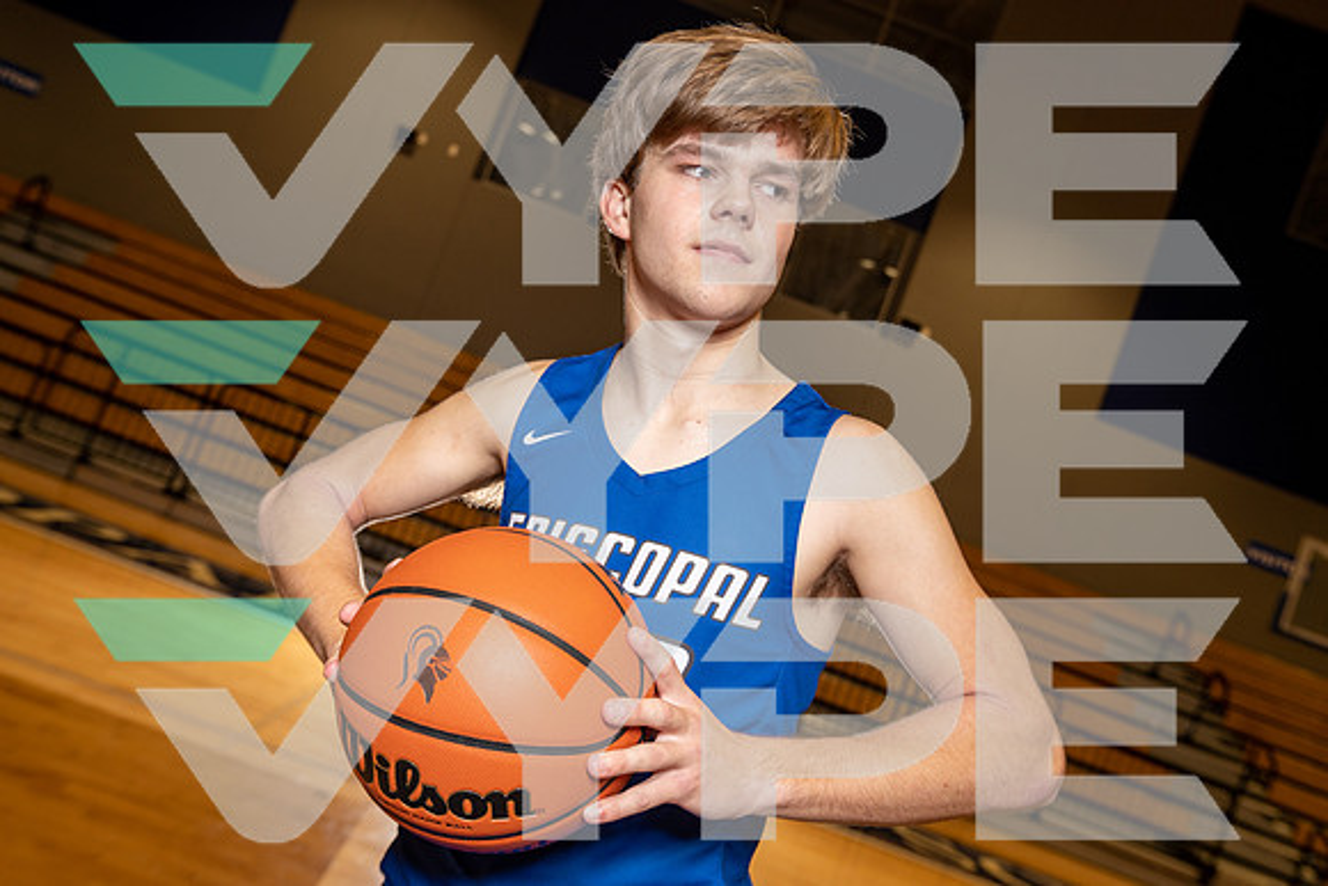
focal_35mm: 35
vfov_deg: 37.9
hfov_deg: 54.4
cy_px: 443
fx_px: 1291
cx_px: 664
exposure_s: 1/250
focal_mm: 35
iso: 400
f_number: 4.5
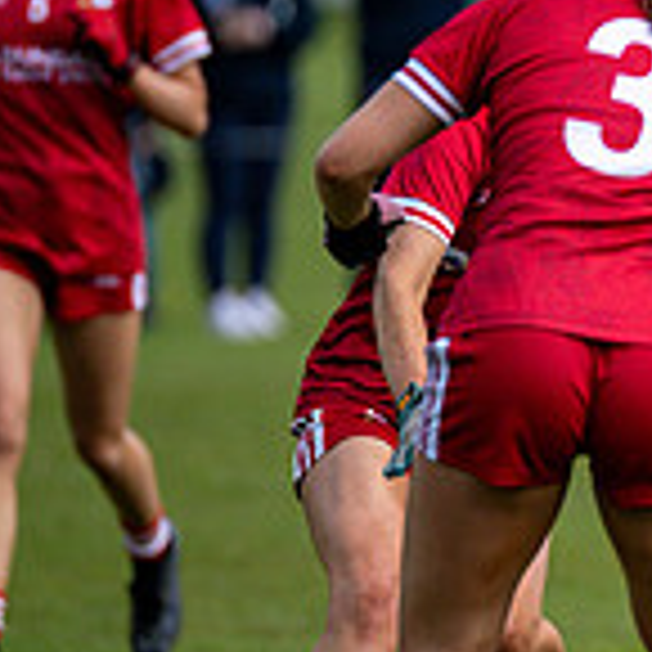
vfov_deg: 1.7
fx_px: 21800
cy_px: 317
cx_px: 1241
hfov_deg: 1.7
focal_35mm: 1023
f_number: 2.8
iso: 250
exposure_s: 1/6400
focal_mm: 300
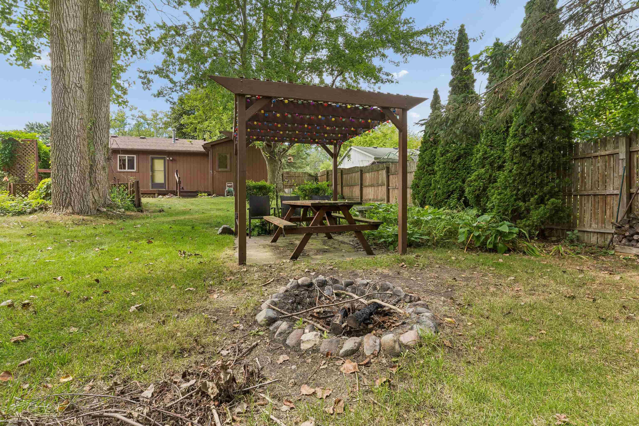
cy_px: 213
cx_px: 320
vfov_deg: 73.7
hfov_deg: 96.7
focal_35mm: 16
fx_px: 284
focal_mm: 16
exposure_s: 1/15
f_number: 13
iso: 200
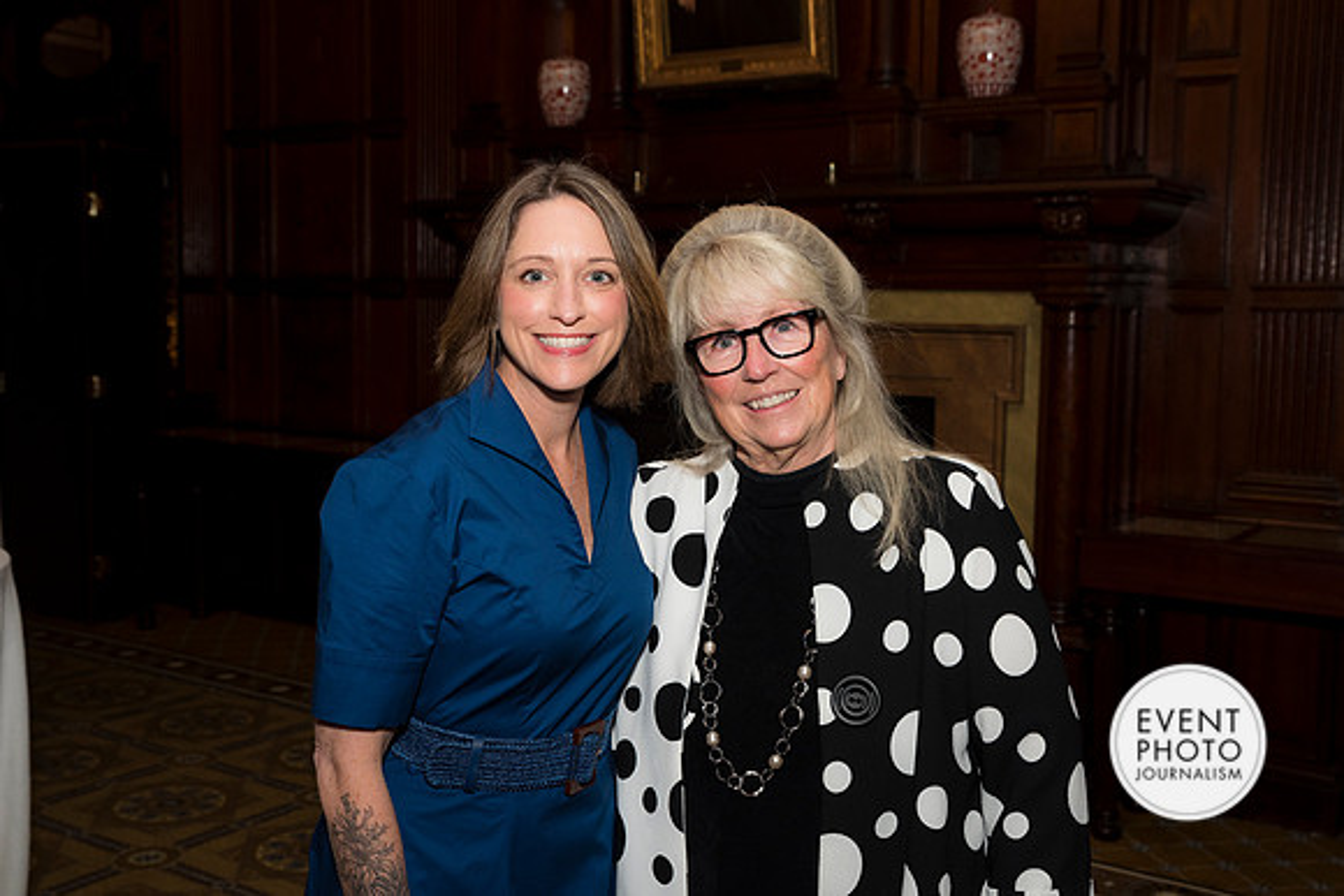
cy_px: 448
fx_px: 1494
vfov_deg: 33.4
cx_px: 672
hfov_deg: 48.4
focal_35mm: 40
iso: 800
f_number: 5.6
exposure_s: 1/125
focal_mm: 40
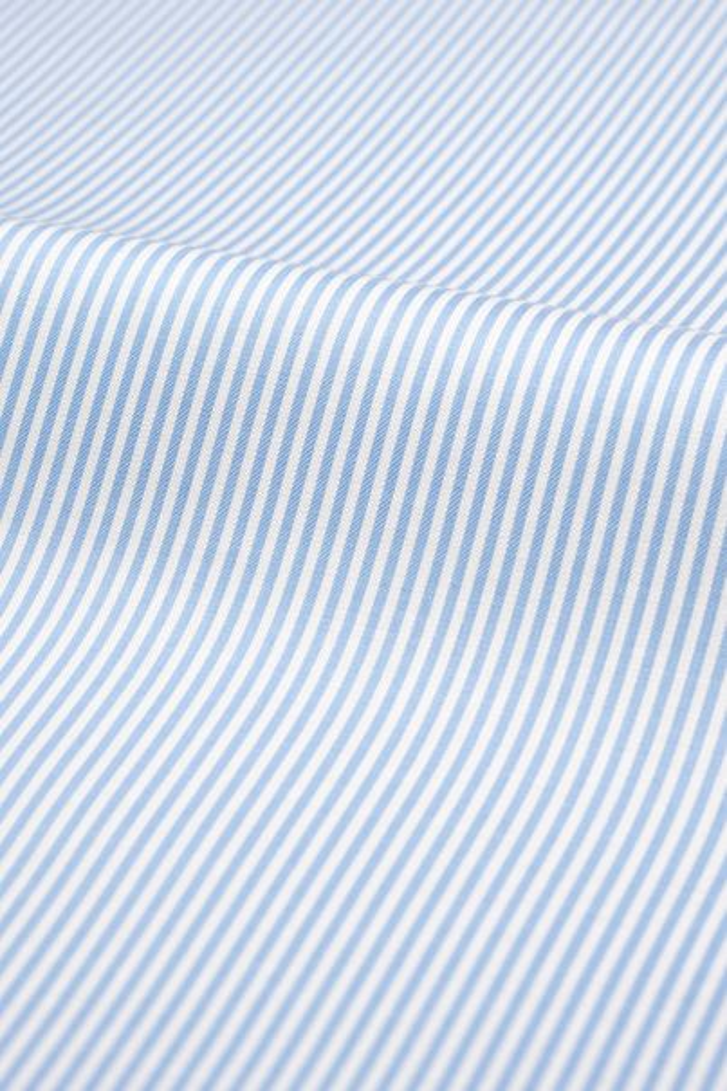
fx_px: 2576
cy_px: 546
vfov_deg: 23.9
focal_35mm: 85
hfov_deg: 16.1
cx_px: 364
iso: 100
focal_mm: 85
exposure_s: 1/160
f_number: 8
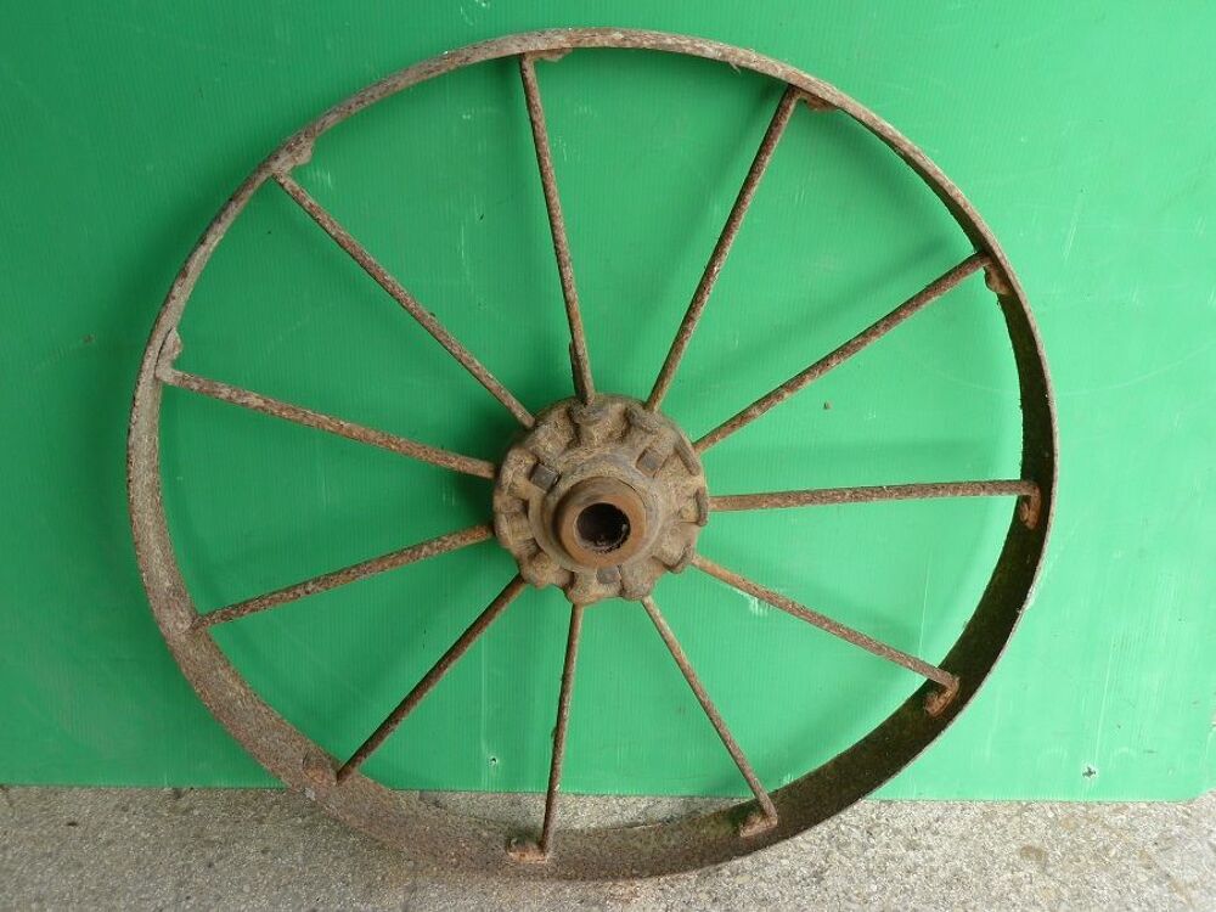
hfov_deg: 52.6
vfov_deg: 40.7
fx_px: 1229
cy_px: 456
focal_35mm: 35
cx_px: 608
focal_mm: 5.7
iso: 80
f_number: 3.5
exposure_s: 1/50
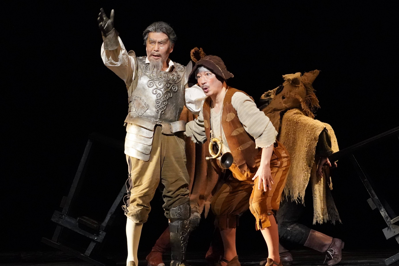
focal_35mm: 168
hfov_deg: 12.2
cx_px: 200
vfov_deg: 8.2
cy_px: 133
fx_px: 1862
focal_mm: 112
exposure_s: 1/200
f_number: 7.1
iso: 12800
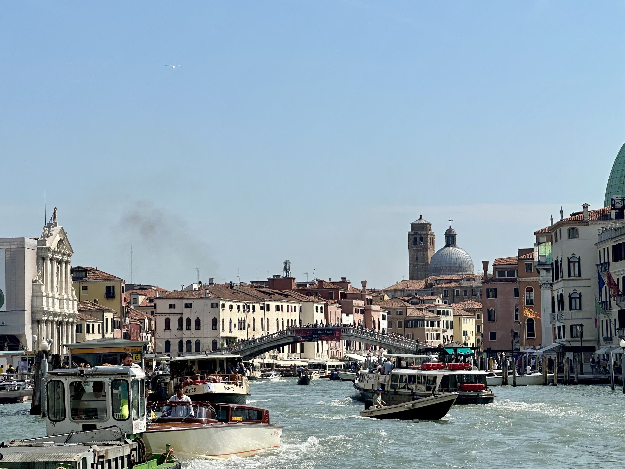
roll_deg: +0.0
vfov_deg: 14.8
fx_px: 1805
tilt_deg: +4.2
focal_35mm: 100
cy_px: 248
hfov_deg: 19.6
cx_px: 312
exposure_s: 1/1575
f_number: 2.8
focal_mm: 9
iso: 32
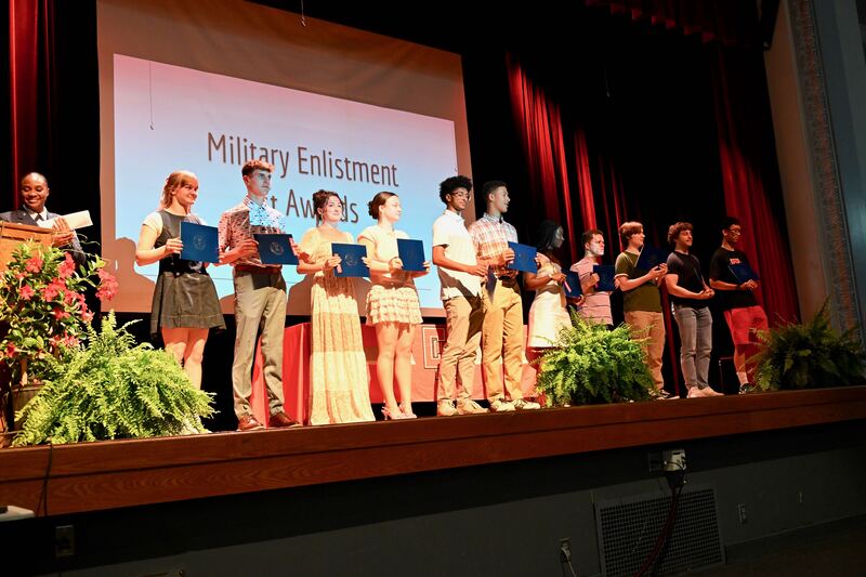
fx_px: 866
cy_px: 288
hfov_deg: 53.1
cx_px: 433
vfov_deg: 36.9
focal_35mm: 36
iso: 4000
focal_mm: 36
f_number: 4.8
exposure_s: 1/60
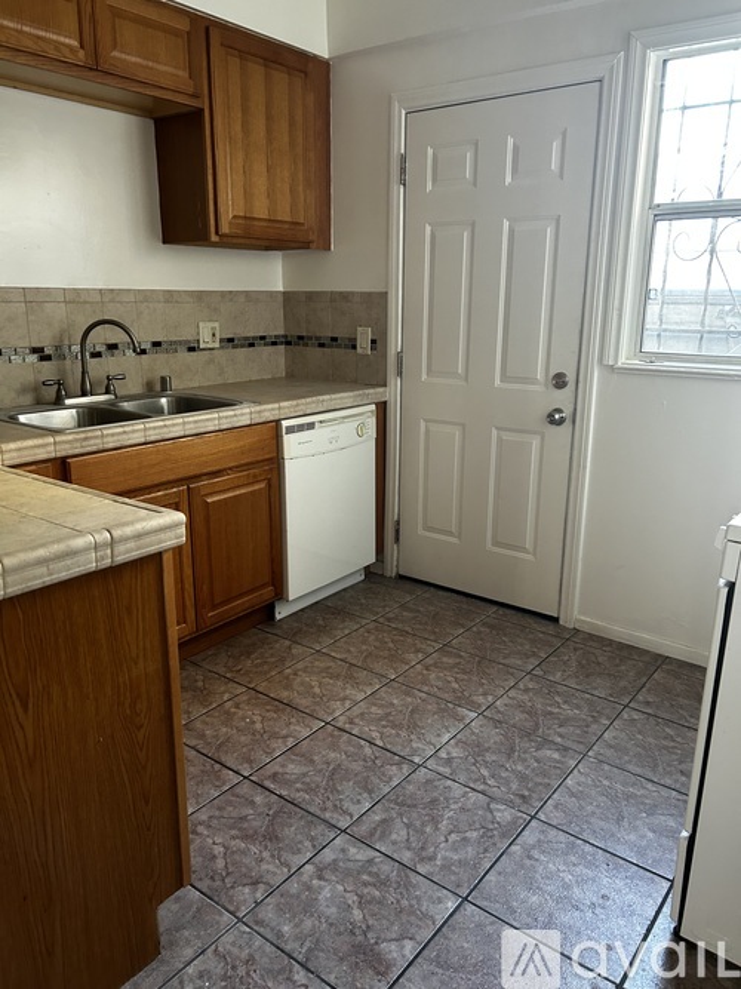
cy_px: 494
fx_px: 742
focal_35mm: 26
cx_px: 370
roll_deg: -0.9
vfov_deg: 67.3
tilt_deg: -13.5
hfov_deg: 53.0
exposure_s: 1/60
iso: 200
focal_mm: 5.7
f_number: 1.5
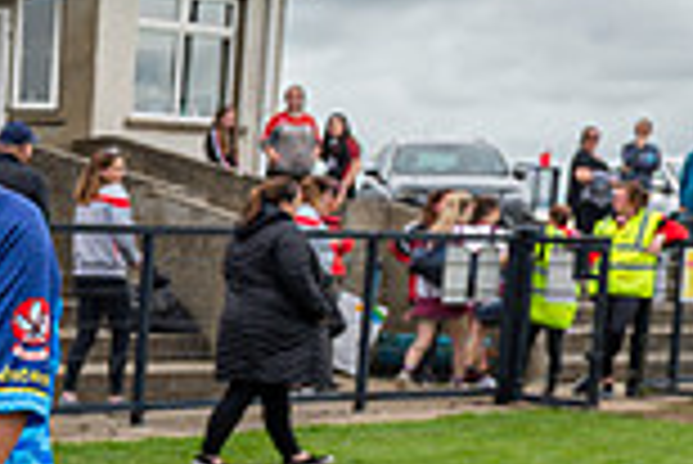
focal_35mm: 127
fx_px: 2447
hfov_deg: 14.2
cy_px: 555
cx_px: -580
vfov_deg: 10.6
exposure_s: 1/100
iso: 100
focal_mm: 24
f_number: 4
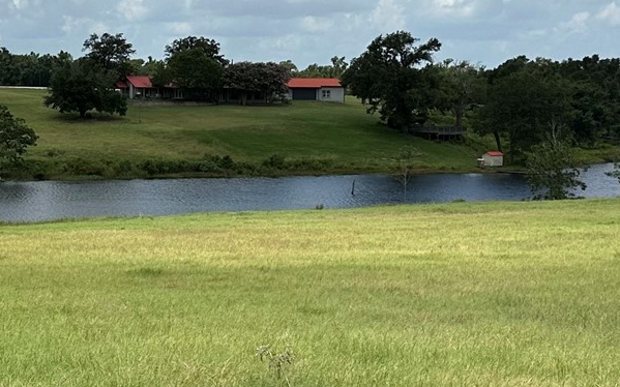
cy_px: 153
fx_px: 1470
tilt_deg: -2.0
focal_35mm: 87
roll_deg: -0.6
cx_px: 164
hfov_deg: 23.6
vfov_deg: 15.0
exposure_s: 1/7042
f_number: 1.78
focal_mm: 6.86
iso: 80
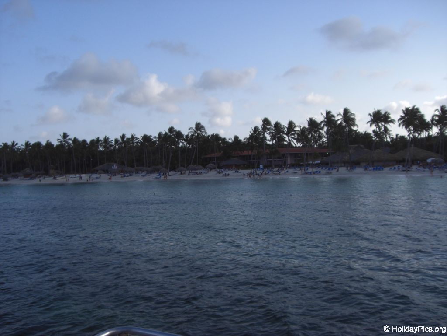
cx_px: 224
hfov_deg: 49.0
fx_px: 491
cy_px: 168
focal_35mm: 38
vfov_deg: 37.7
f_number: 2.7
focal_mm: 6.2
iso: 64
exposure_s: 1/1000
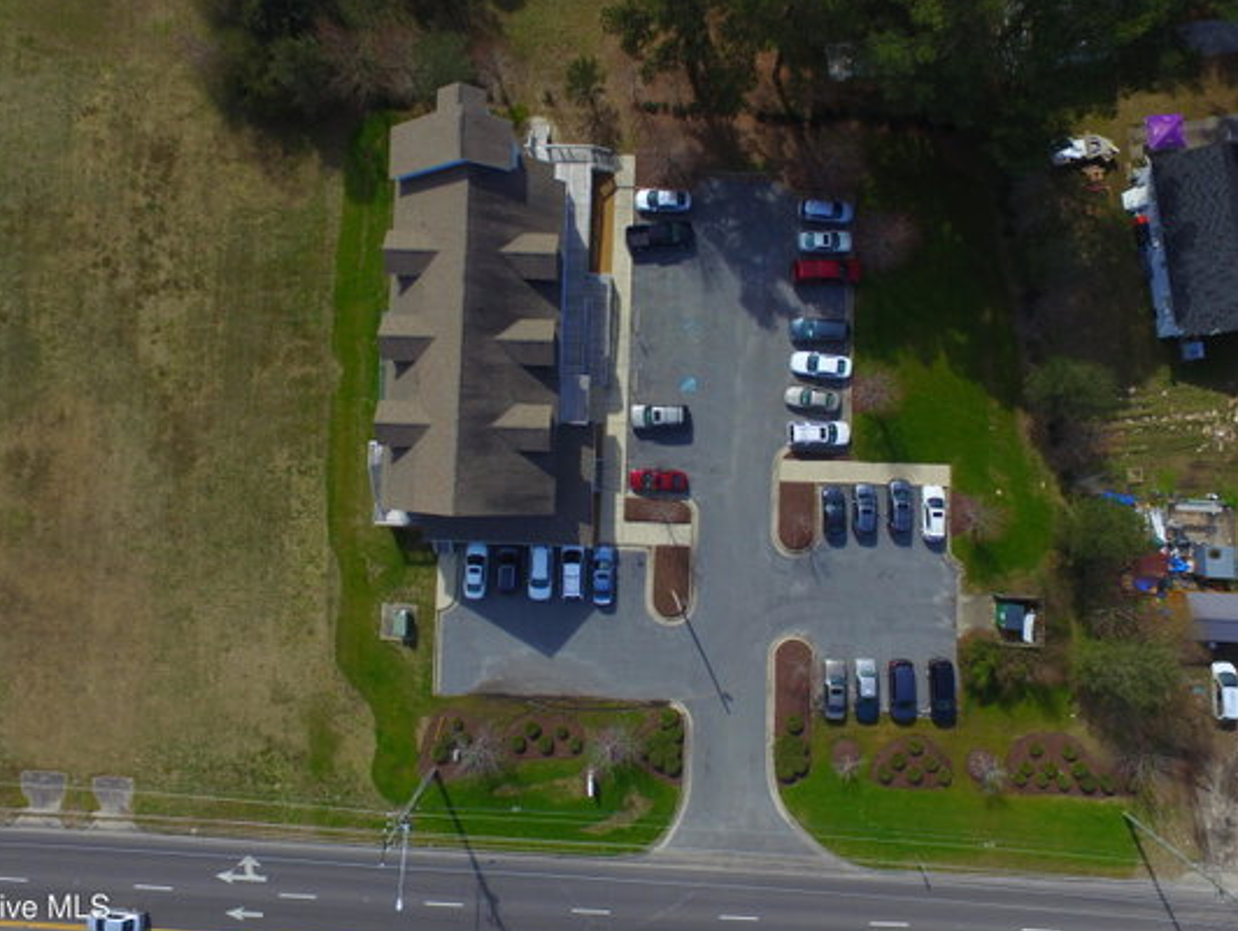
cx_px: 616
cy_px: 400
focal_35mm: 24
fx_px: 859
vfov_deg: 56.7
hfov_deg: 71.5
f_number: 2.8
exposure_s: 1/1105
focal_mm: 3.61
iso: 100
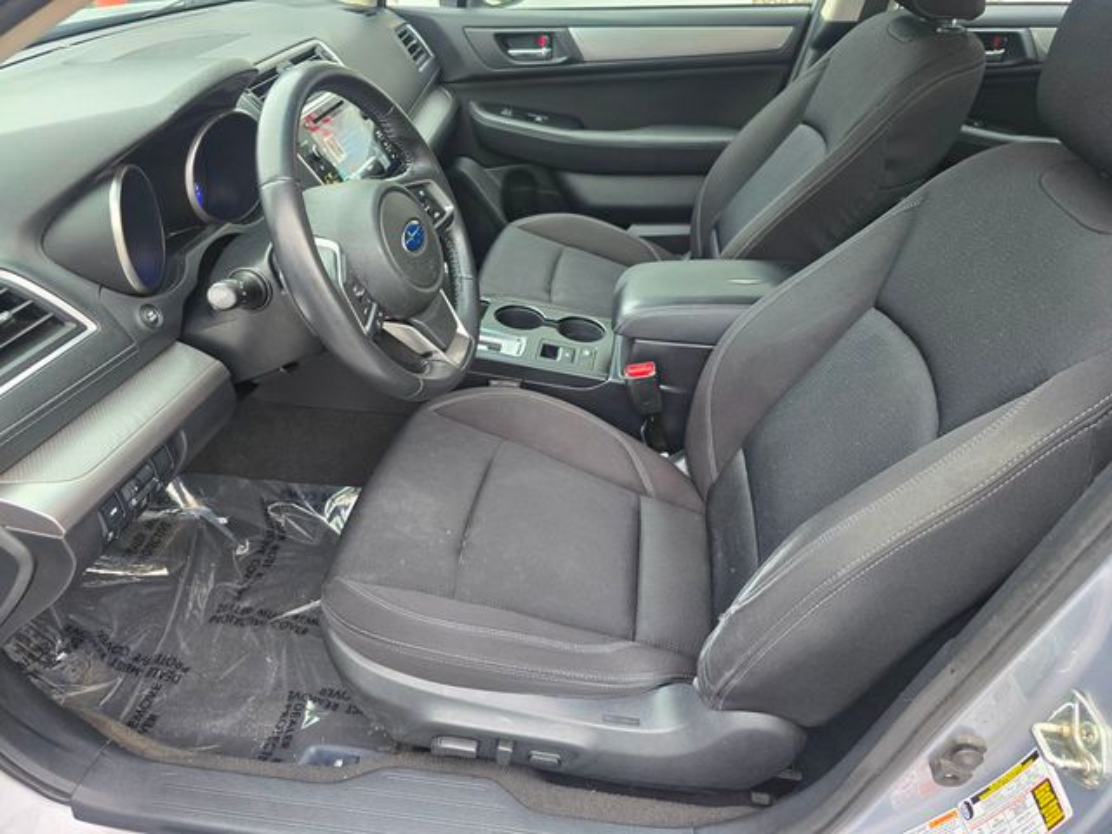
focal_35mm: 23
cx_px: 556
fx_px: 739
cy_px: 417
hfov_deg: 73.9
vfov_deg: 58.9
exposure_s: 1/120
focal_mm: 6.3
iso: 200
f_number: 1.7
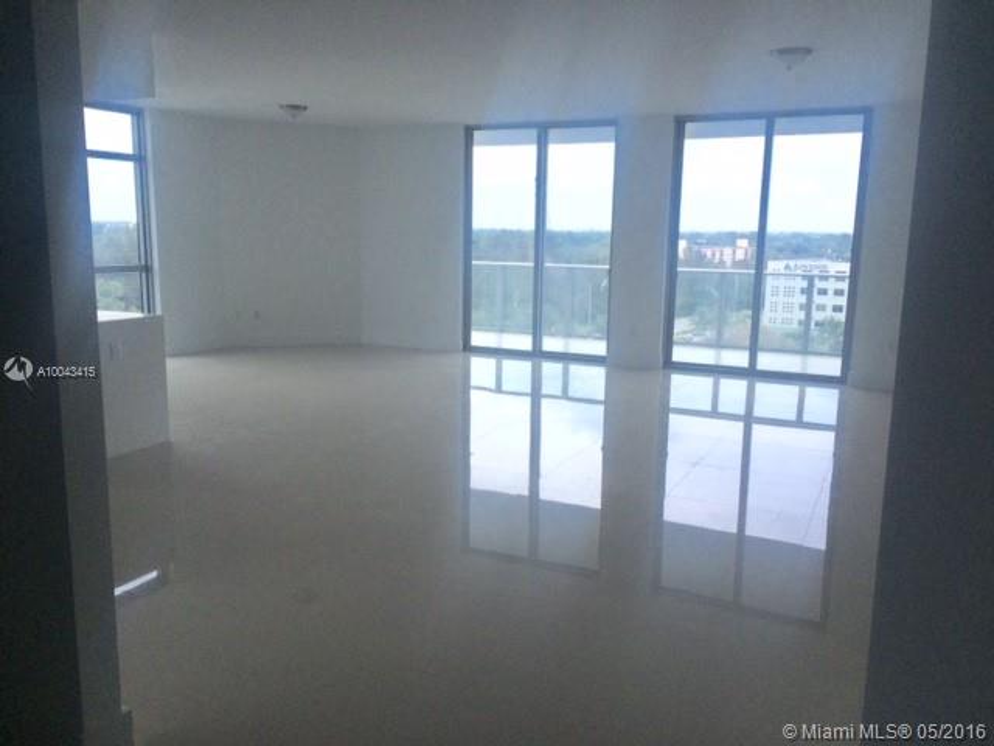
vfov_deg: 48.2
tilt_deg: -10.1
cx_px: 497
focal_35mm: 29
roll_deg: -0.2
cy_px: 373
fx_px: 833
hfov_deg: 61.7
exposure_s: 1/631
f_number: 2.2
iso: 32
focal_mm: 4.15
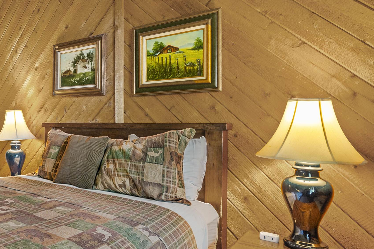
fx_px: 301
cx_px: 59
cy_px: 140
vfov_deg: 44.9
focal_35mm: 29
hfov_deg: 57.4
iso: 400
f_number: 7.1
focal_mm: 16
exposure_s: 10
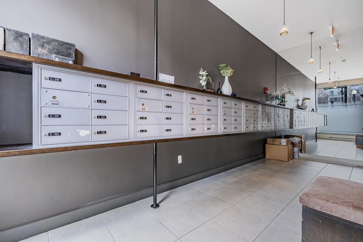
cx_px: 182
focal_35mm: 16
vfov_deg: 73.8
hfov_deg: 96.7
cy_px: 121
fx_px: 161
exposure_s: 1/4
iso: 160
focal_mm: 16
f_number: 8
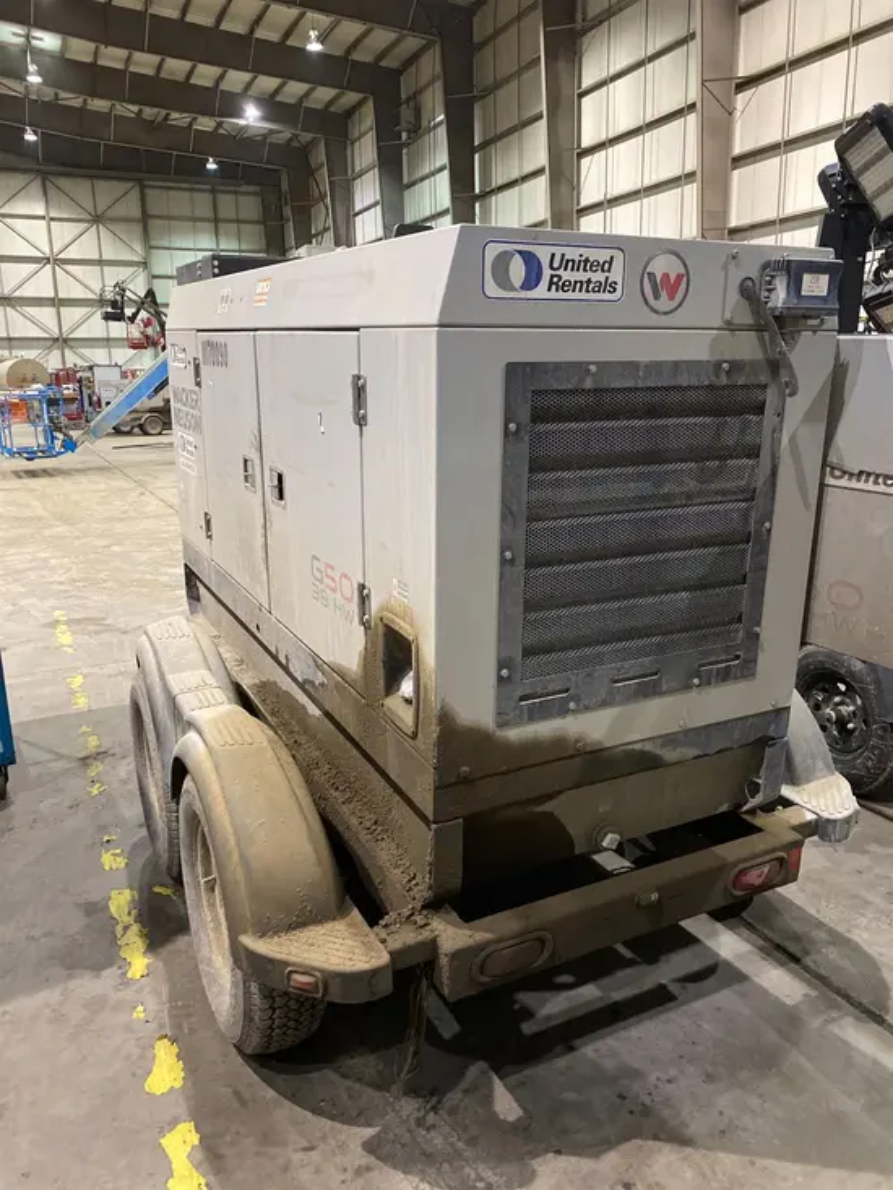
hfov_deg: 53.1
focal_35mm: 26
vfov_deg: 67.3
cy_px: 595
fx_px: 894
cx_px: 446
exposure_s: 1/40
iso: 400
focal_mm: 4.25
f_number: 1.8
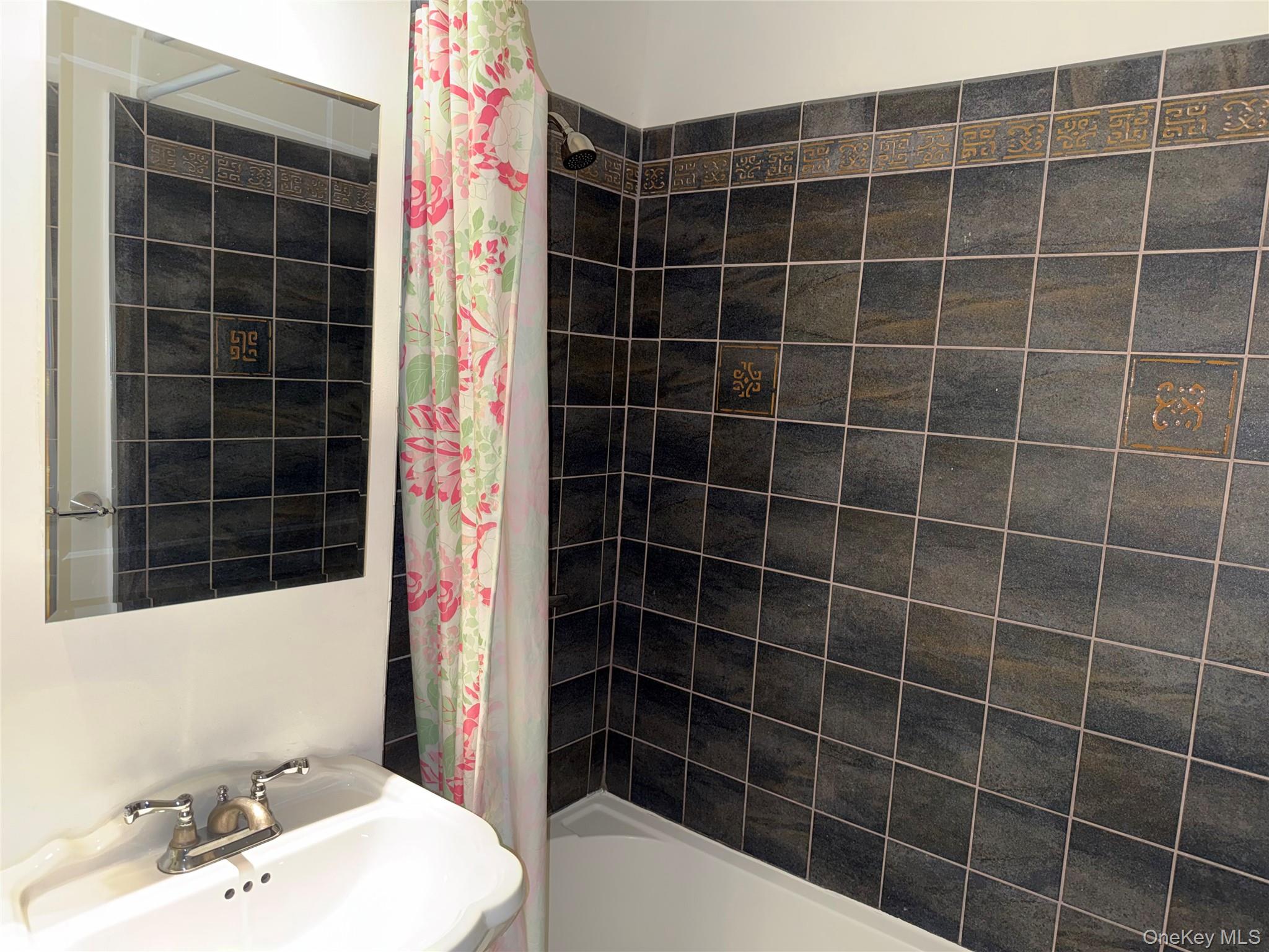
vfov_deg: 56.8
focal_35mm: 24
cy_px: 476
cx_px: 634
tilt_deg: -6.0
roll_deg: -3.5
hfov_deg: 71.6
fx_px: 880
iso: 100
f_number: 1.78
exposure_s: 1/15
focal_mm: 6.76
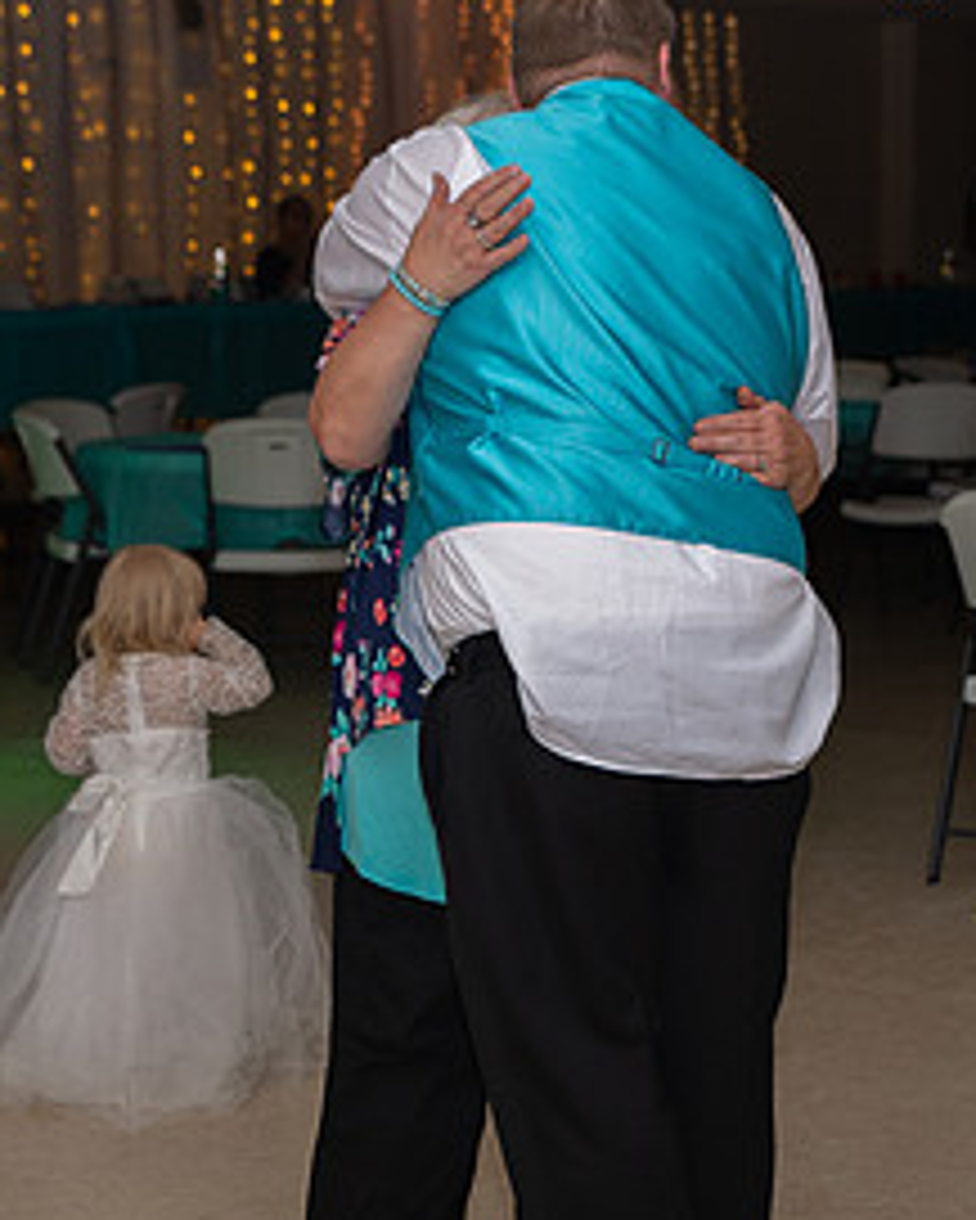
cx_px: 387
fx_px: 3356
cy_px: 663
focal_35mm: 93
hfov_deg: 16.5
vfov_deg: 20.6
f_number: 3.5
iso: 800
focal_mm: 38
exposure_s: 1/125
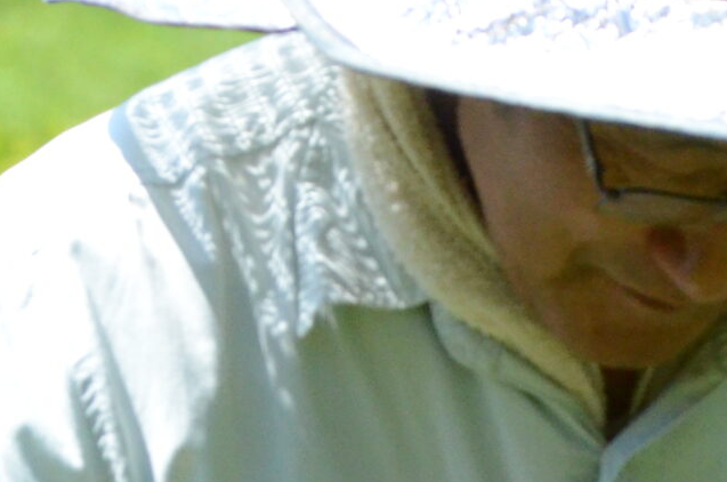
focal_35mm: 904
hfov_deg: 2.3
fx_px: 18219
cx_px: 635
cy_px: 361
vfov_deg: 1.5
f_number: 11
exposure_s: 1/2000
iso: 2500
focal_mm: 150
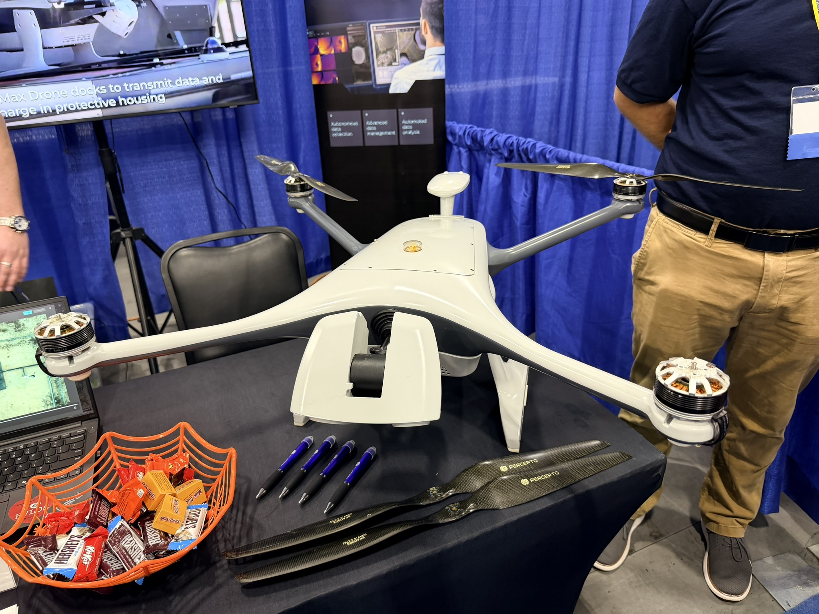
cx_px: 410
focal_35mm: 24
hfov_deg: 71.6
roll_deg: +3.4
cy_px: 307
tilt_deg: -25.7
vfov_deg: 56.8
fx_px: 568
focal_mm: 6.76
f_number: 1.78
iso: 200
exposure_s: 1/66
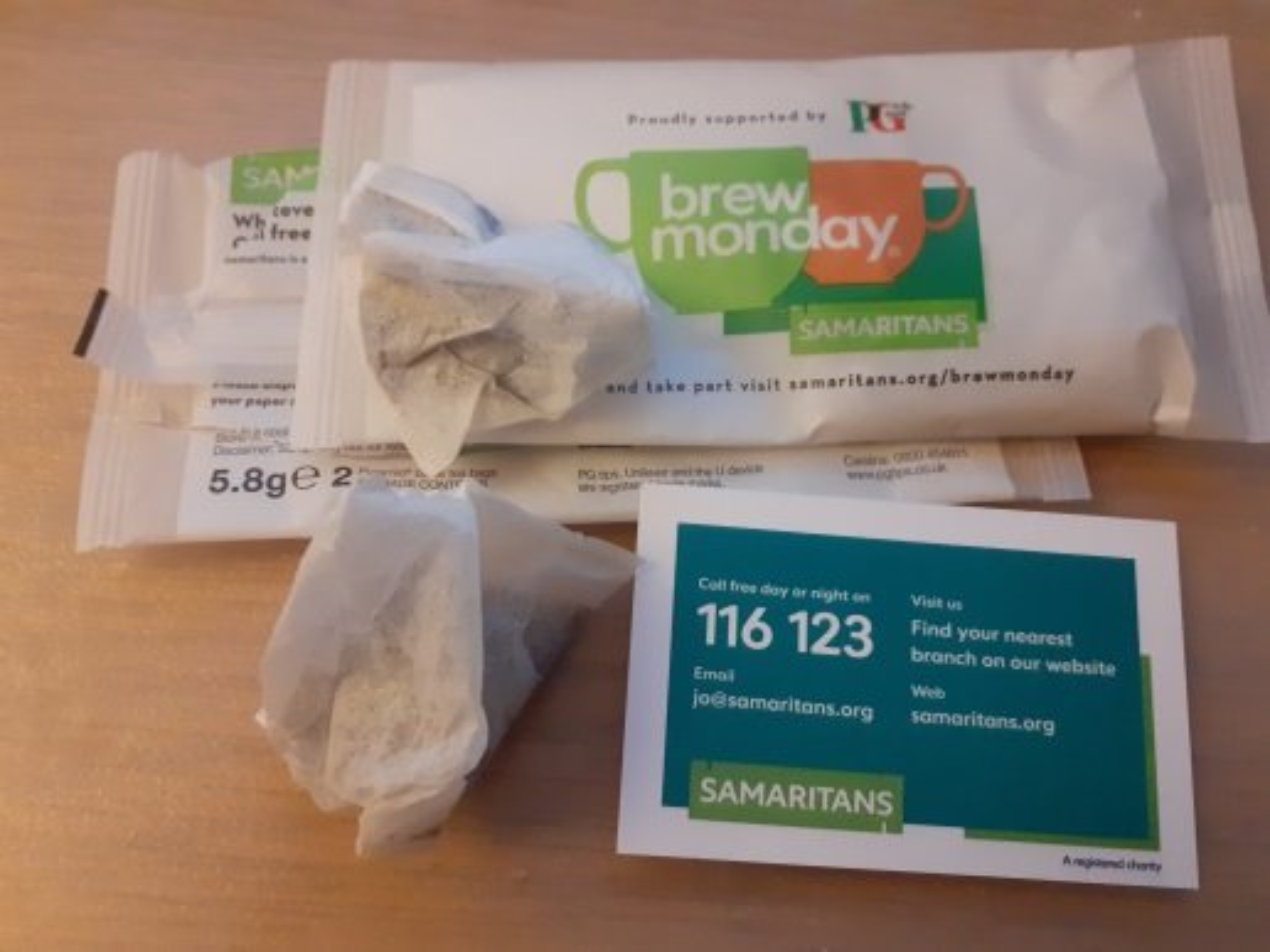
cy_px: 476
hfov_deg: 65.3
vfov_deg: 51.4
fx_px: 991
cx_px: 635
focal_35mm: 27
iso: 400
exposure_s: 1/25
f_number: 1.9
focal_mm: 3.6
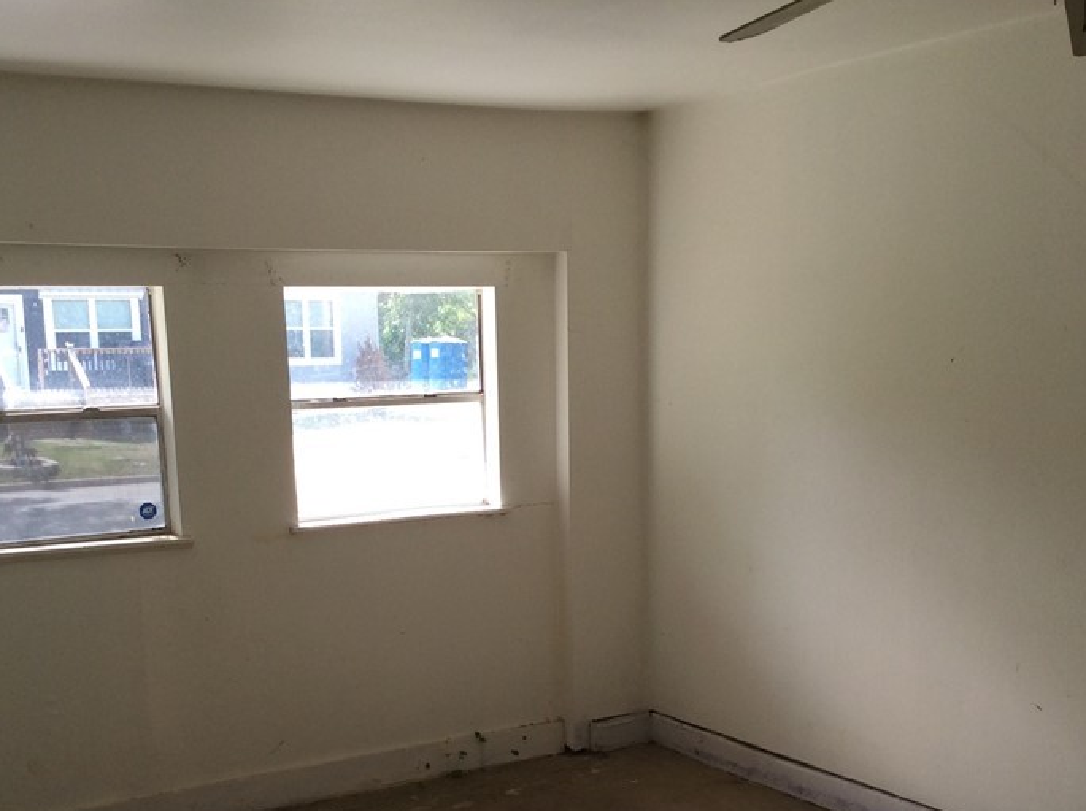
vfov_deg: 29.8
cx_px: 535
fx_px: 1504
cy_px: 598
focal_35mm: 48
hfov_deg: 39.7
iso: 32
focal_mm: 3.3
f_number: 2.4
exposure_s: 1/145
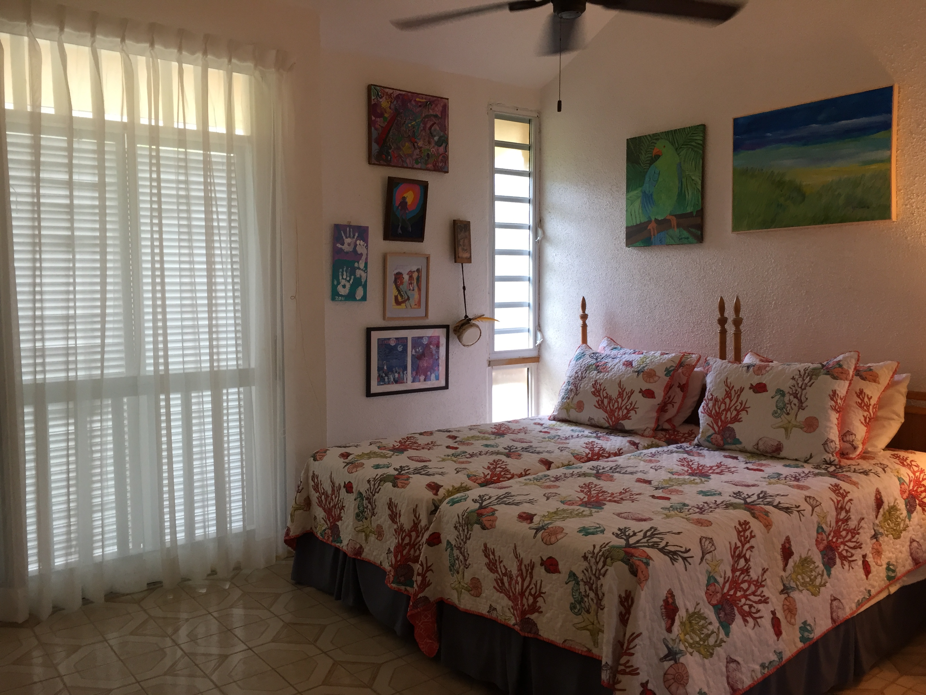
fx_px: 776
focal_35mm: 29
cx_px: 463
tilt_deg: -4.3
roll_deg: -0.5
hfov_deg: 61.7
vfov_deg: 48.2
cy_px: 348
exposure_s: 1/30
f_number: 2.2
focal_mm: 4.15
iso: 64
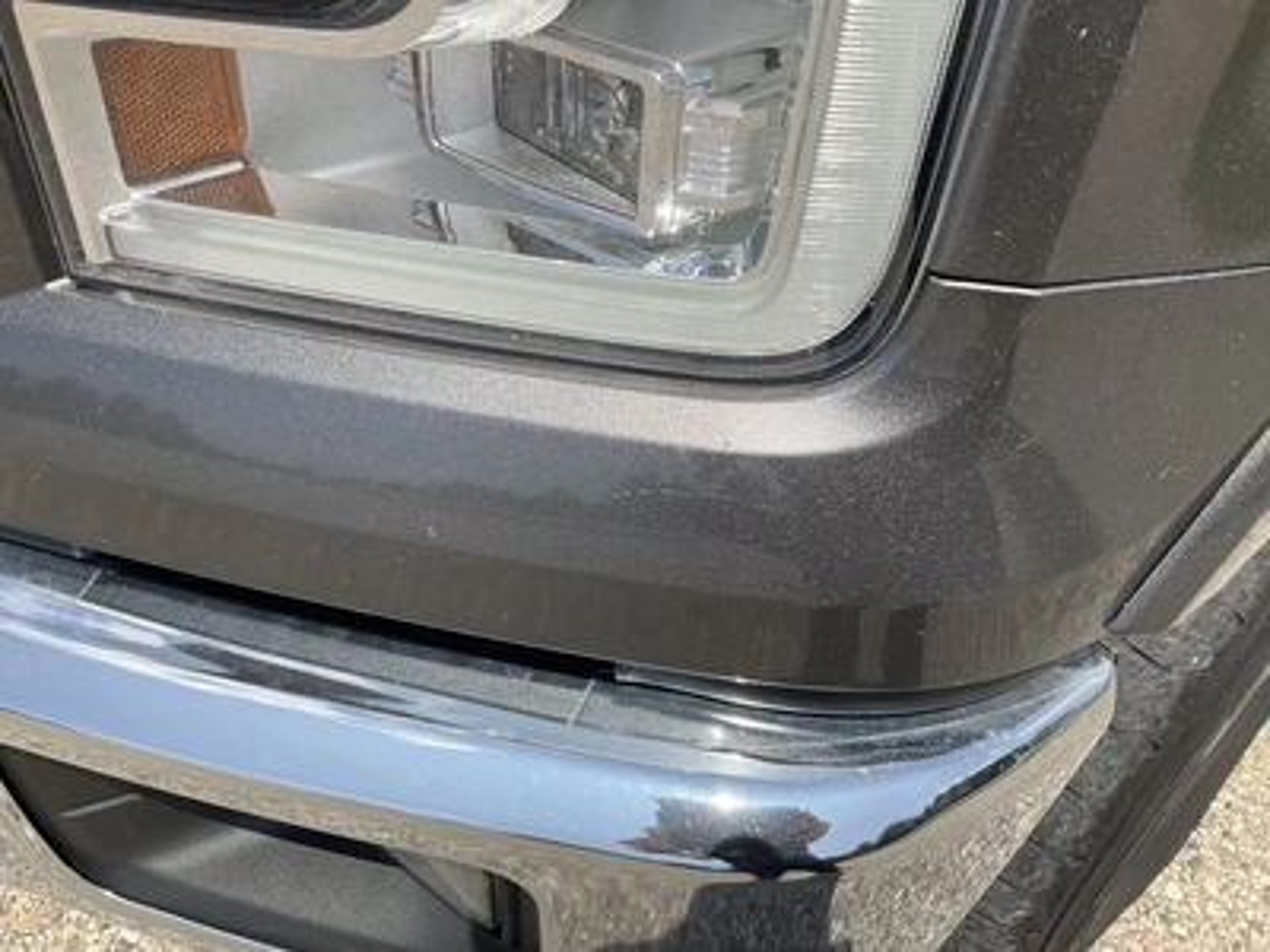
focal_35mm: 29
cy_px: 476
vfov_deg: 48.2
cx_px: 635
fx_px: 1064
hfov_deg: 61.7
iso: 25
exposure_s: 1/1730
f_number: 1.8
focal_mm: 3
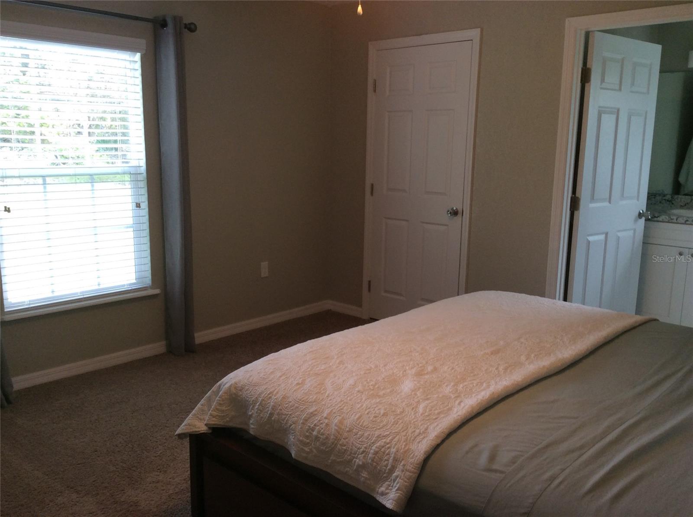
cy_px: 258
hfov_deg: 56.9
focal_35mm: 32
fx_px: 639
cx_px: 346
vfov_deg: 44.0
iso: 40
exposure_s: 1/24
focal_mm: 3.3
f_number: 2.4
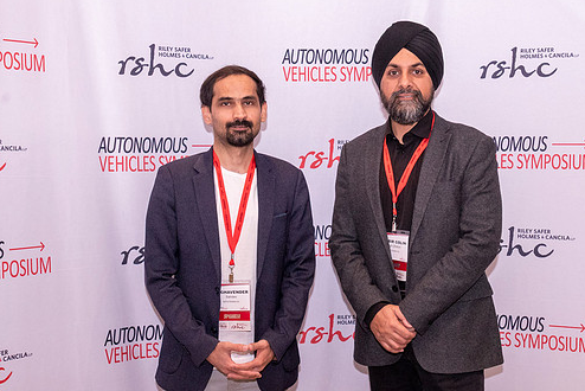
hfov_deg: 38.1
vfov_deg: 26.0
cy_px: 213
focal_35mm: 52
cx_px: 318
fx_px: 845
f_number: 9
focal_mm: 28
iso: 2500
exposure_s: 1/100
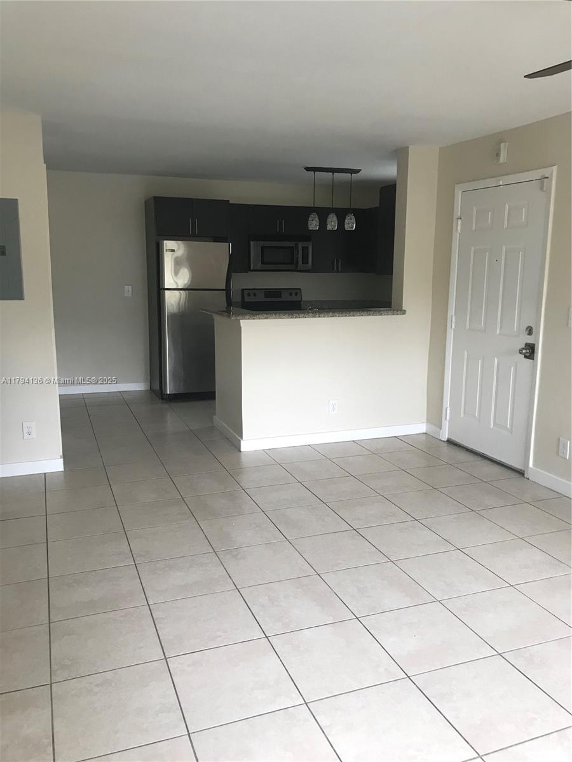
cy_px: 381
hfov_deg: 49.7
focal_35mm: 28
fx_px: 617
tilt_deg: -10.2
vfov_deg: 63.4
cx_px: 286
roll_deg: -1.5
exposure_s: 1/30
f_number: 1.8
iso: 25
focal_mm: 3.99
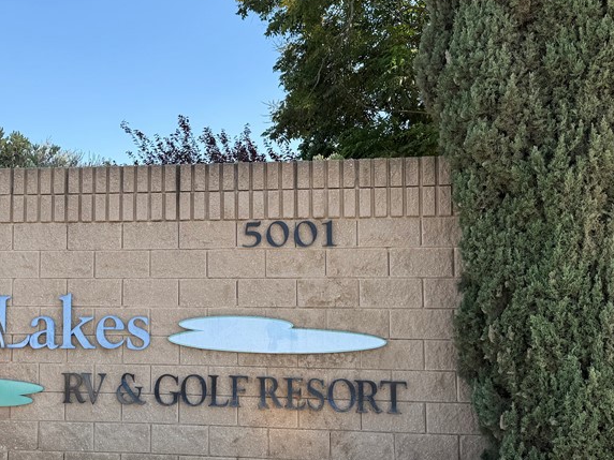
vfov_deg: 33.6
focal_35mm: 43
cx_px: 170
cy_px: 258
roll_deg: +0.0
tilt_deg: +4.7
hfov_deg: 42.8
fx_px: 763
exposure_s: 1/1464
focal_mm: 6.76
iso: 80
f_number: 1.78
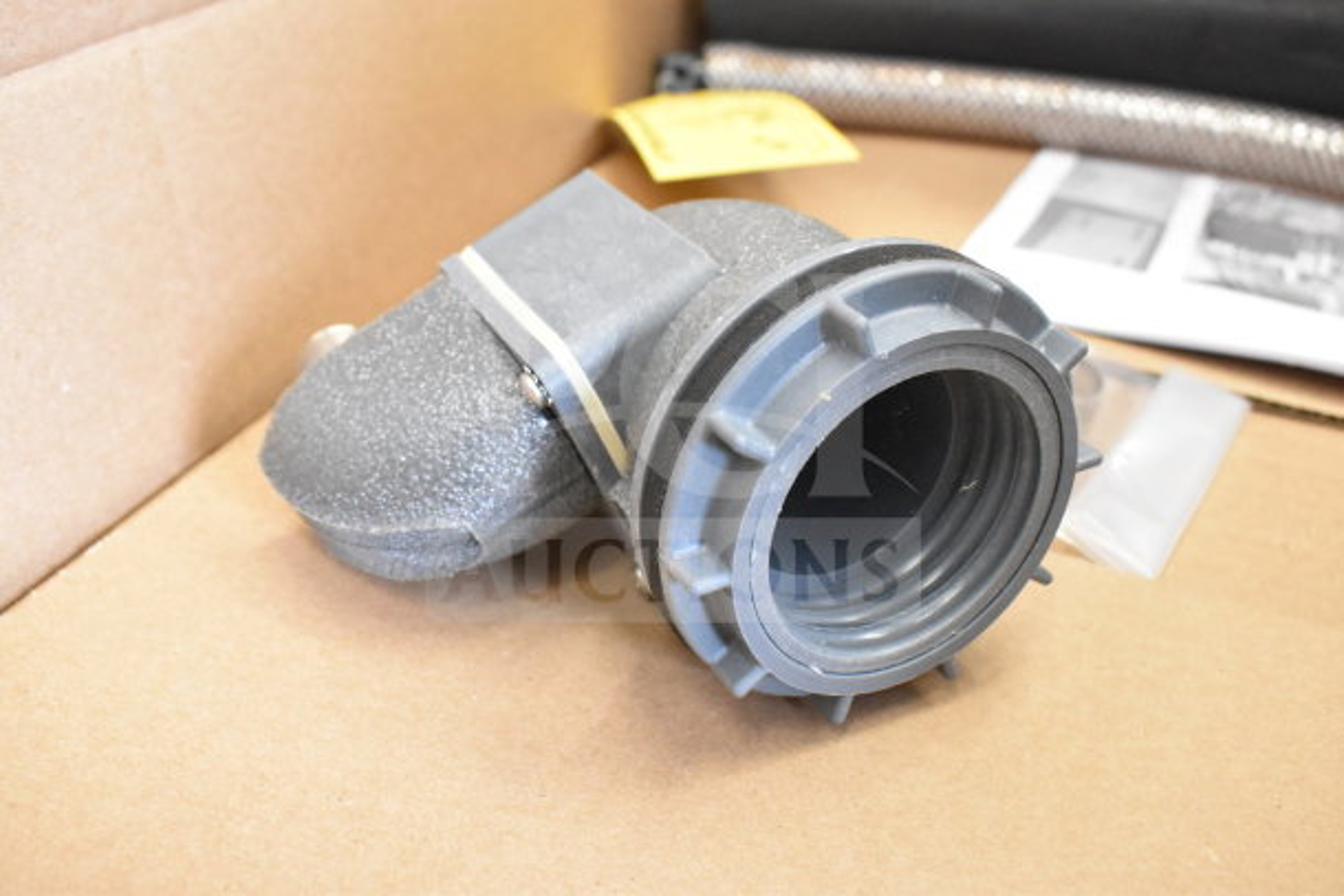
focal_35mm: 34
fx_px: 1288
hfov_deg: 55.1
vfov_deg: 38.4
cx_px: 672
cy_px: 448
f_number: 6.3
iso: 6400
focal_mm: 23
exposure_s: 1/160
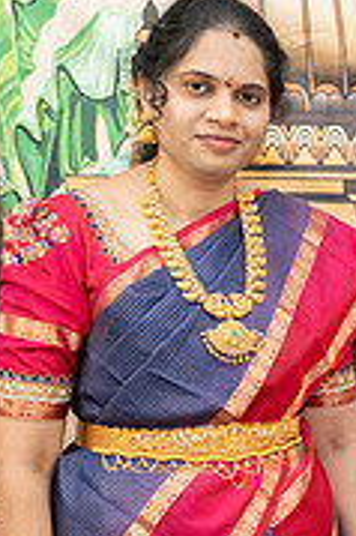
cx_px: 706
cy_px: 427
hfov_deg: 10.6
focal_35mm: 119
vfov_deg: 17.1
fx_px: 1768
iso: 640
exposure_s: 1/160
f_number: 3.2
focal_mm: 36
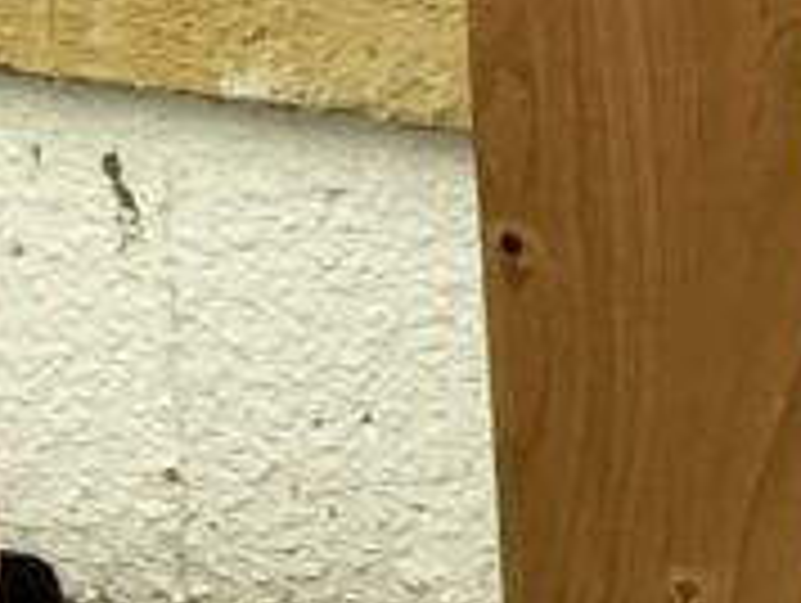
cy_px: -1300
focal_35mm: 201
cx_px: 2650
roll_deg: -2.6
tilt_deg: -10.5
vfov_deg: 6.6
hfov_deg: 8.0
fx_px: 4657
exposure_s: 1/121
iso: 64
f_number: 1.8
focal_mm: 3.99
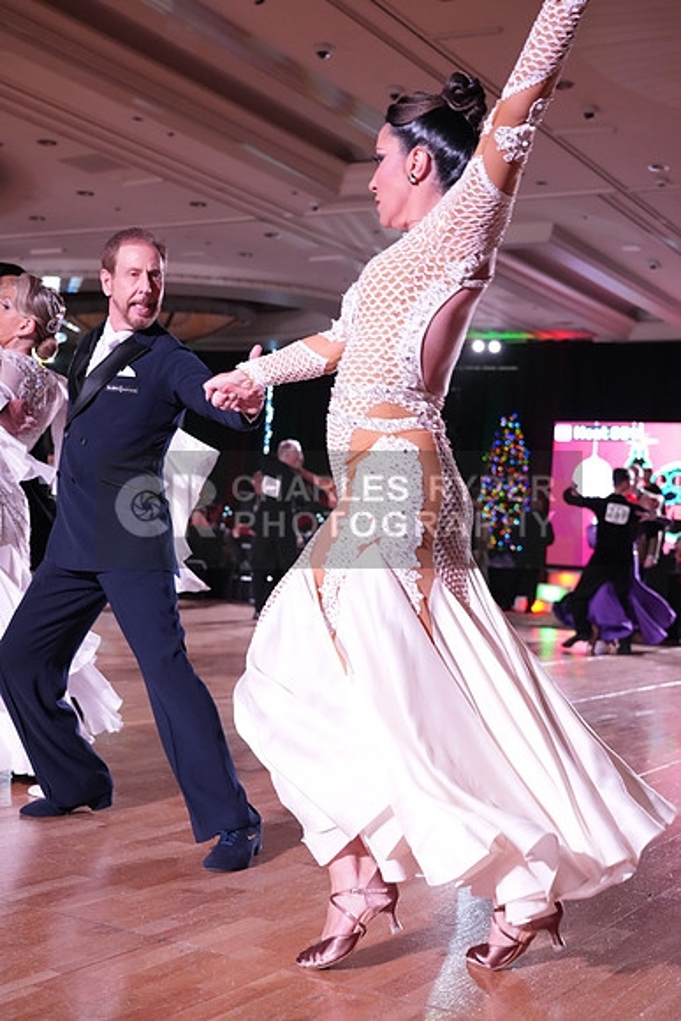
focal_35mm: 46
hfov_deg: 29.3
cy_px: 510
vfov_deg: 42.7
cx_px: 340
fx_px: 1304
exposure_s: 1/320
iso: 4000
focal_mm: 46
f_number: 4.5
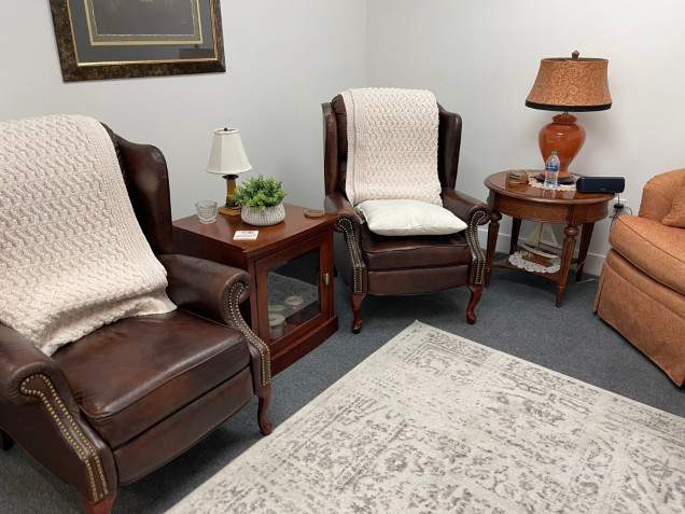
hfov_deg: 67.3
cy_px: 257
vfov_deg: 53.1
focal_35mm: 26
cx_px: 342
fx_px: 515
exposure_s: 1/60
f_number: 1.6
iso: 100
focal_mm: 5.1
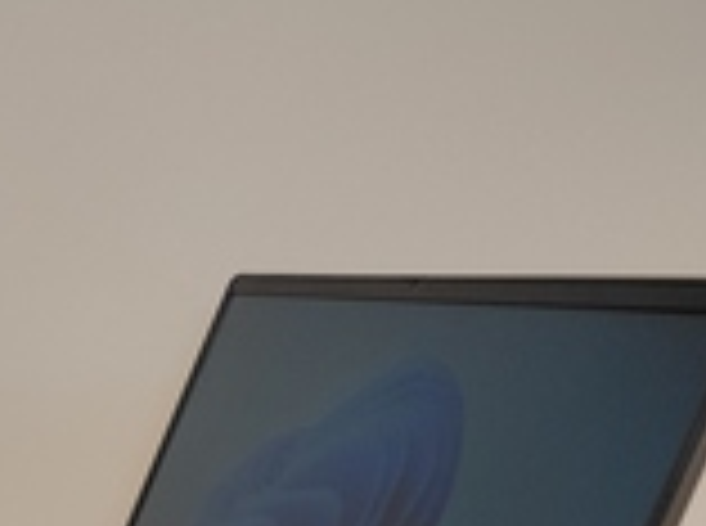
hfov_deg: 25.8
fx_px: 1485
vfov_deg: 19.4
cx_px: 52
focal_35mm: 73
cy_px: 542
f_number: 1.8
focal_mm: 4.69
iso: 160
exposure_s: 1/120
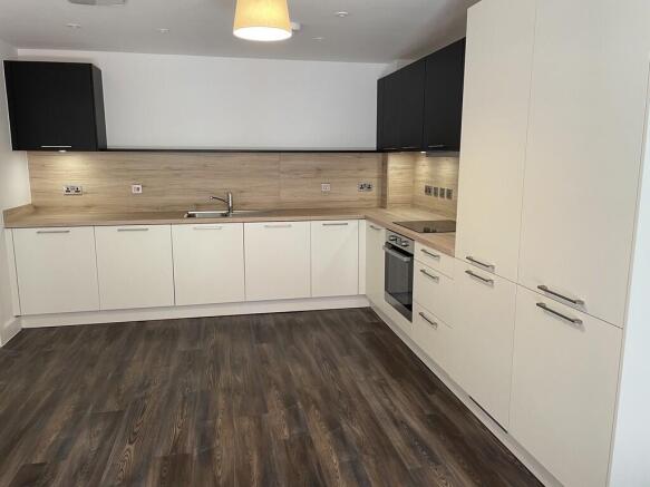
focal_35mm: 26
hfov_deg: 67.3
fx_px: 488
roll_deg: +0.1
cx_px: 325
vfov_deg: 53.0
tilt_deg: -9.7
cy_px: 244
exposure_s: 1/50
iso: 100
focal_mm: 4.2
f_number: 1.6
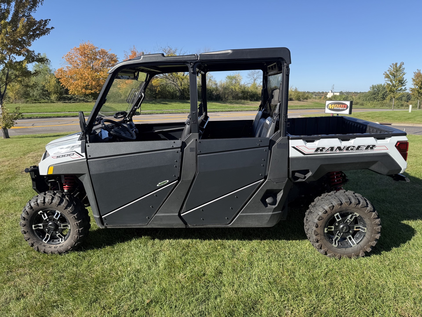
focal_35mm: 24
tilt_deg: -9.4
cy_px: 158
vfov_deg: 56.8
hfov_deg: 71.6
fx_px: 293
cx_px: 211
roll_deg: -0.3
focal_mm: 6.76
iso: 80
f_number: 1.78
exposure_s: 1/2000
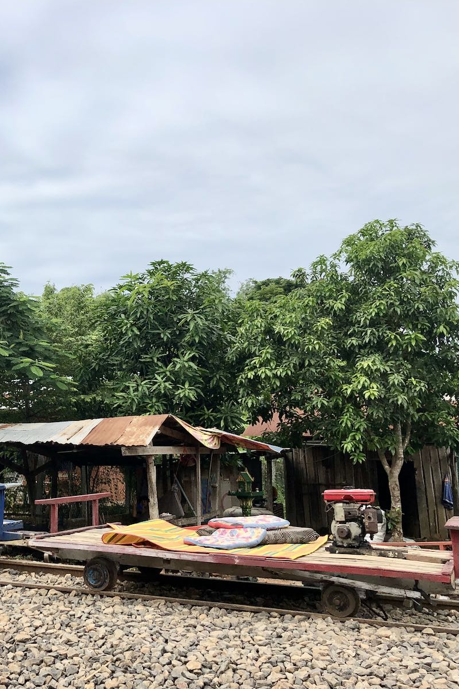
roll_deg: -0.1
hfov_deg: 32.1
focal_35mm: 39
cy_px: 344
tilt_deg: +8.9
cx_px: 27
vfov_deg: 49.6
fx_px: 746
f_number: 1.8
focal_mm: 4
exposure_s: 1/2183
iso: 20
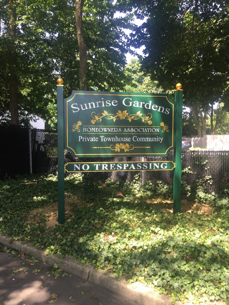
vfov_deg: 61.7
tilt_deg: -1.6
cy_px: 152
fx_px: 256
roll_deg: -0.1
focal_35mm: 29
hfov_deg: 48.2
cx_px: 114
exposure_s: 1/130
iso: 32
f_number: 2.2
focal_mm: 4.15
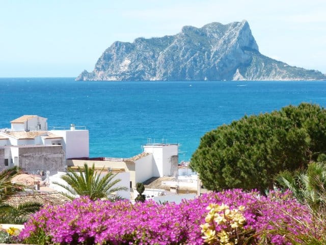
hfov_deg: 12.3
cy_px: 122
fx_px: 1507
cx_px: 163
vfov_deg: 9.3
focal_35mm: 160
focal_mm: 28.9
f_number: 8
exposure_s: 1/160
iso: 100
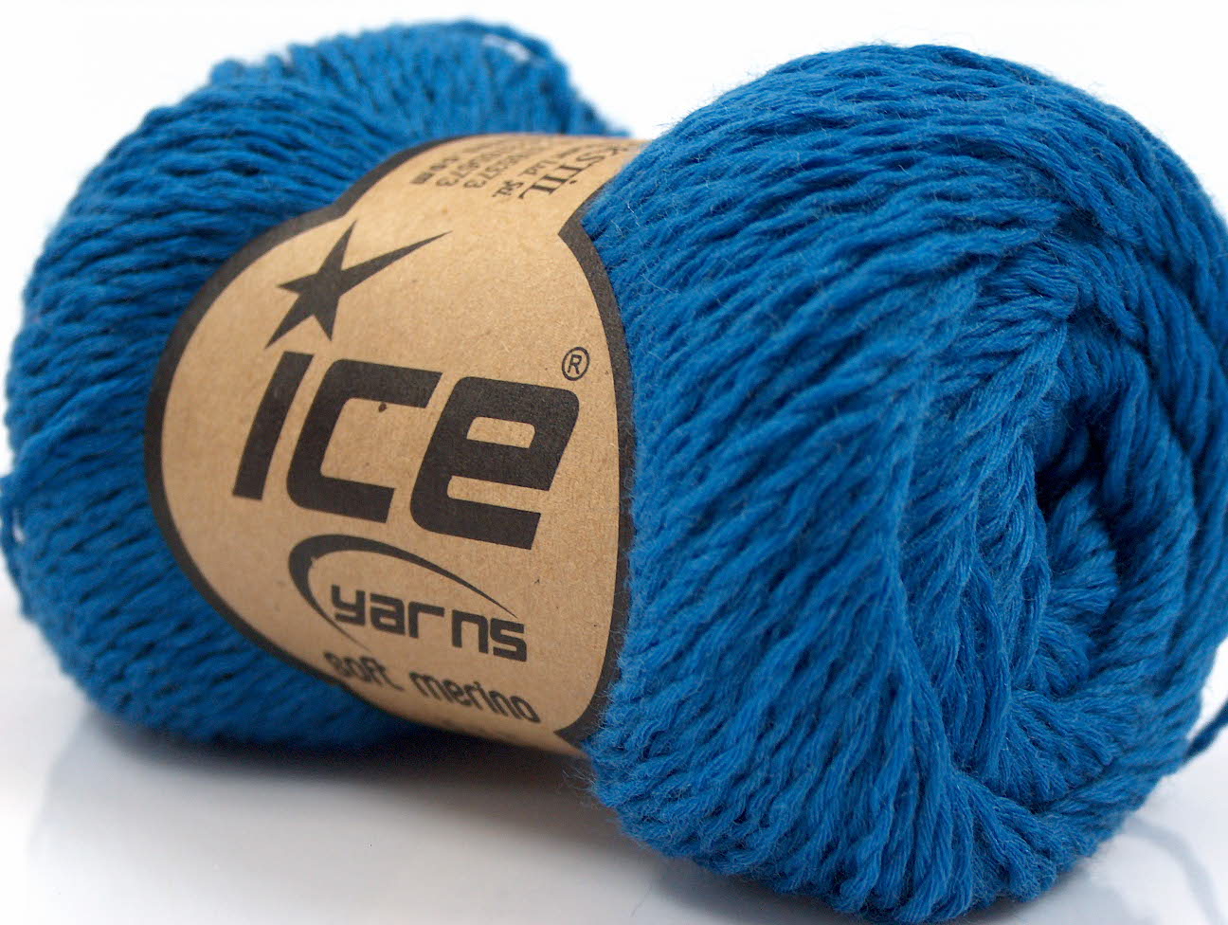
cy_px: 462
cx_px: 614
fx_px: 2984
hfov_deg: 23.3
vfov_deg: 17.6
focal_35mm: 84
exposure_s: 1/5.21
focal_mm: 17.25
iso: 100
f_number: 2.9
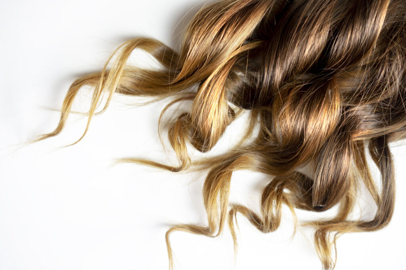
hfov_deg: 37.9
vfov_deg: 25.7
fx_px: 592
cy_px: 135
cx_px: 203
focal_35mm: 52
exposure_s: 1/25
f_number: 2.5
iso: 100
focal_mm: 35
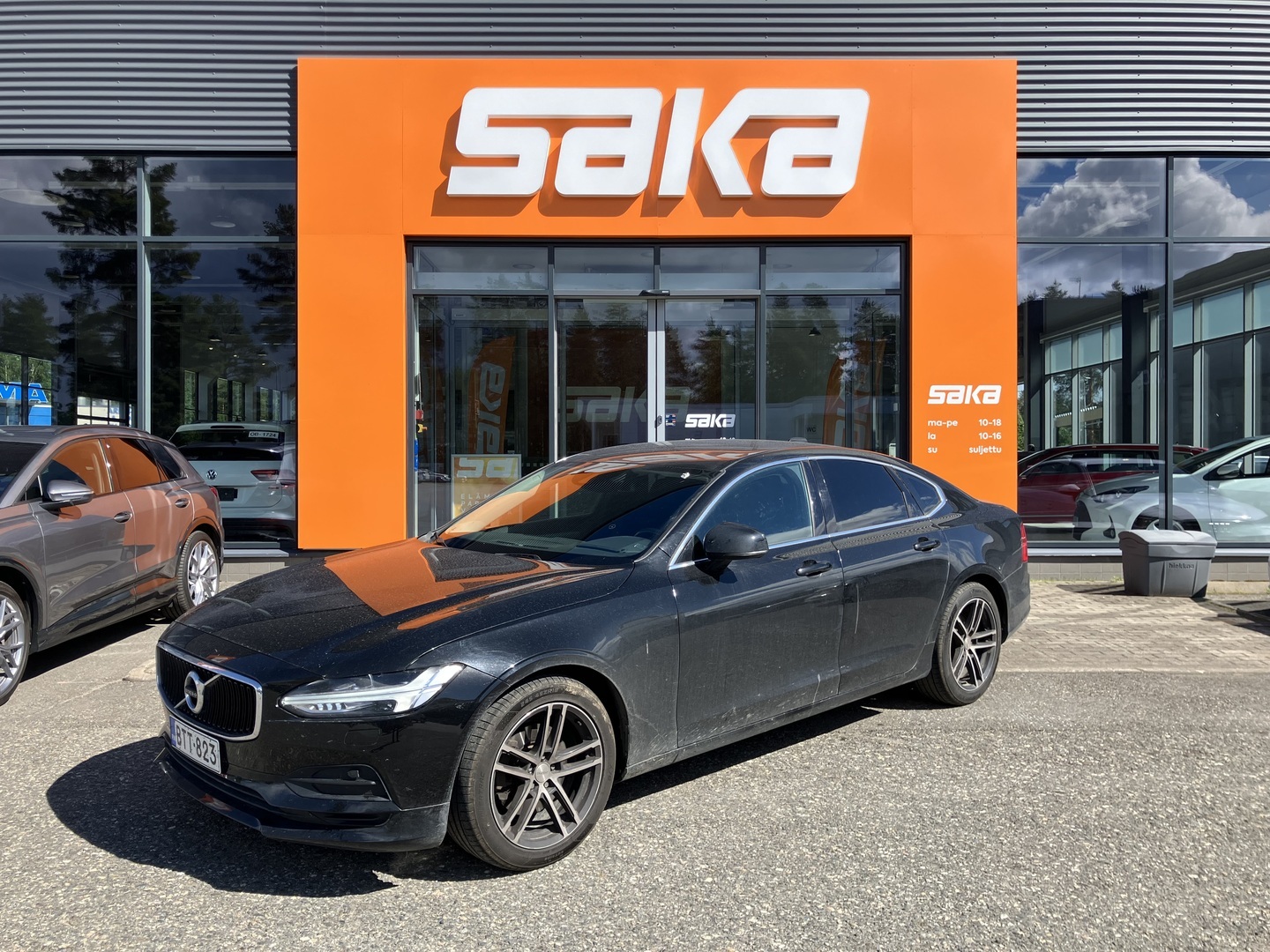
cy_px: 476
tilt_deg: +1.0
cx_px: 635
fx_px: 1027
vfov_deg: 49.7
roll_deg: -0.3
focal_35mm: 28
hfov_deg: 63.4
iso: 32
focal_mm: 3.99
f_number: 1.8
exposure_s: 1/1080
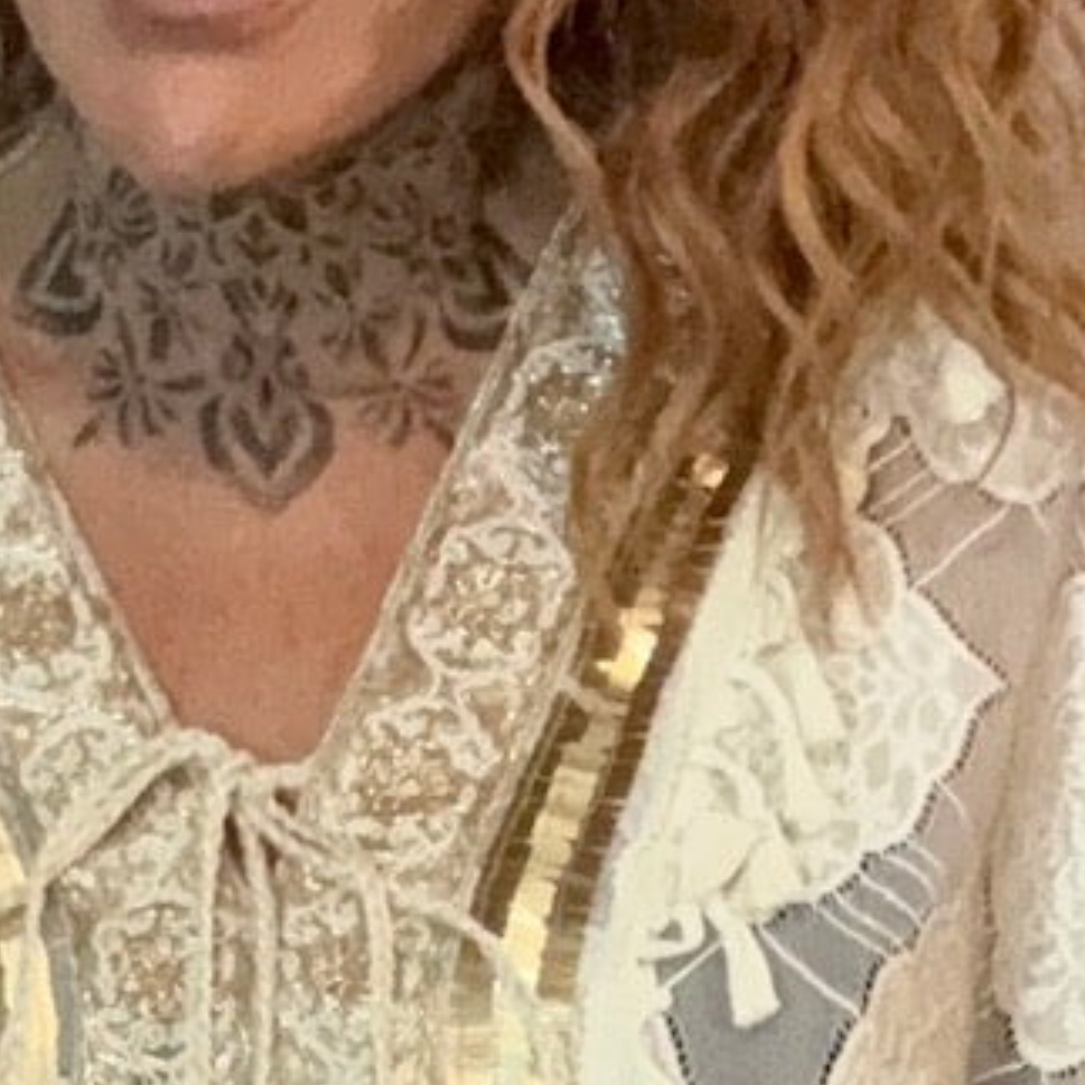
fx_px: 5958
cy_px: 1925
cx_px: -87
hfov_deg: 10.3
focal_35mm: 168
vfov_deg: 9.9
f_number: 1.9
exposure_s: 1/50
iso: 250
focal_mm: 2.69
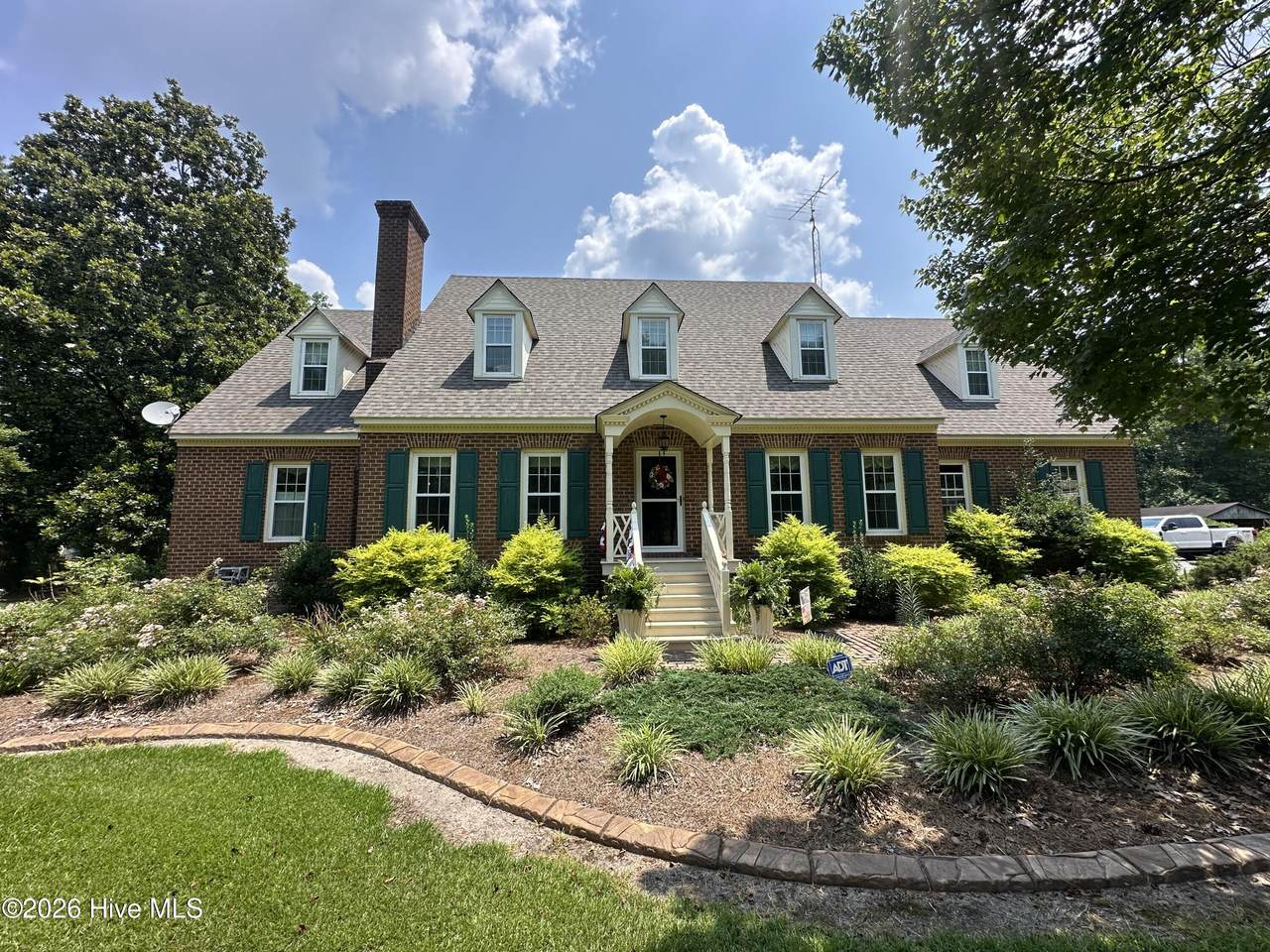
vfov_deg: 85.7
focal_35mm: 14
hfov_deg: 102.1
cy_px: 476
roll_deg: +0.3
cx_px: 635
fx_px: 514
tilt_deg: +7.0
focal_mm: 2.22
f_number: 2.2
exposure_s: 1/1024
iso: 40
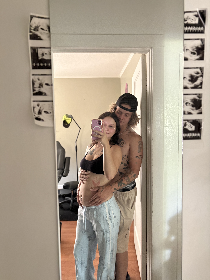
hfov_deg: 53.1
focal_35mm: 26
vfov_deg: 67.3
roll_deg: +0.9
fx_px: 210
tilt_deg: -4.7
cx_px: 105
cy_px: 140
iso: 1000
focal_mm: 5.96
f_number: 1.6
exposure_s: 1/24
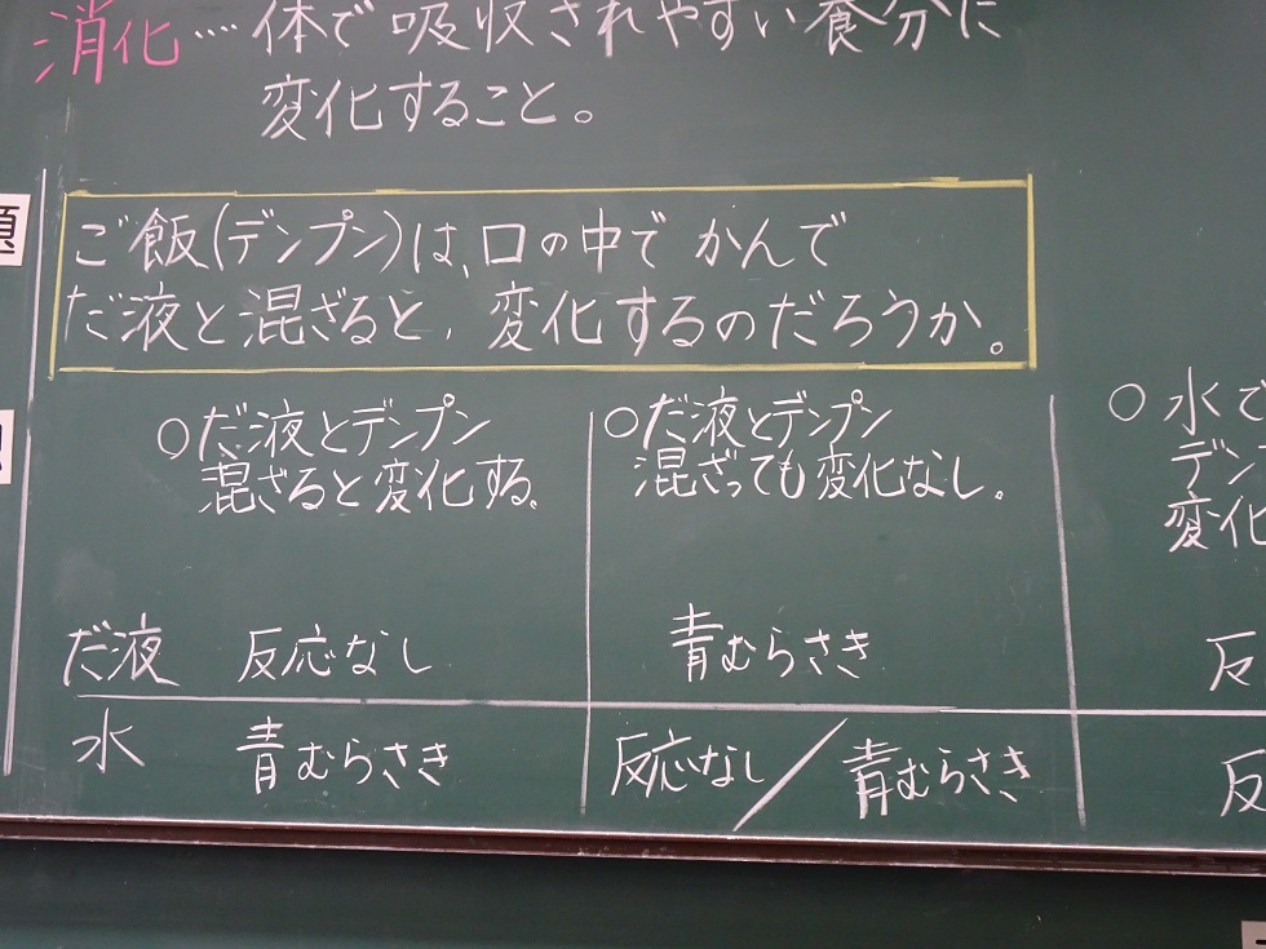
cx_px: 633
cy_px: 474
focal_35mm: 52
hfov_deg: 36.8
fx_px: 1902
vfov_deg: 28.0
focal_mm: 8.84
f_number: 4.5
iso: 500
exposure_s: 1/60
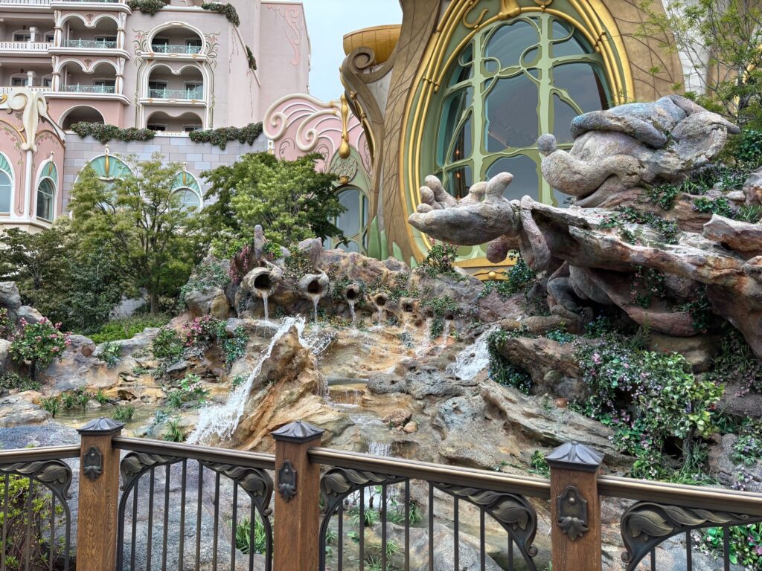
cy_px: 286
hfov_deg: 67.3
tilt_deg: +2.1
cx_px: 381
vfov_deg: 53.1
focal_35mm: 26
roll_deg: -1.6
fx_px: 572
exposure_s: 1/313
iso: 50
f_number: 1.6
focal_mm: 5.96
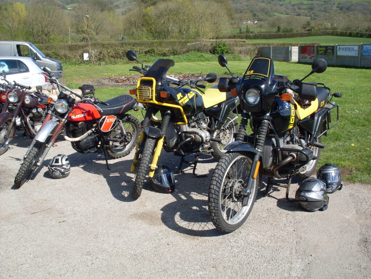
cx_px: 186
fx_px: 407
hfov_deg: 49.0
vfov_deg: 37.7
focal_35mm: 38
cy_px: 140
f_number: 8.4
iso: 80
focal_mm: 6.3
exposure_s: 1/180
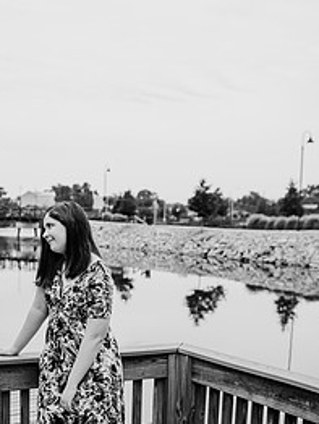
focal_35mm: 51
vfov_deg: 36.8
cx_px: 36
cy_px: 303
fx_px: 626
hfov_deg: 27.6
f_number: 2.8
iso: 200
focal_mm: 24
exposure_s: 1/800
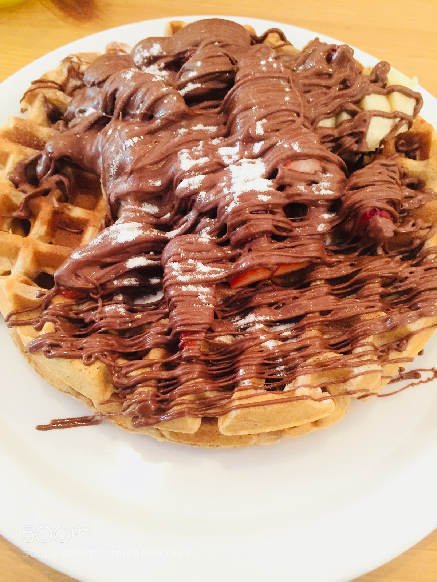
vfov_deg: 61.7
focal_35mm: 29
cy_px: 291
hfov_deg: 48.2
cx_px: 218
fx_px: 488
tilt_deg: -64.7
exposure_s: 1/15
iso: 500
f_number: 2.2
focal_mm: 4.15
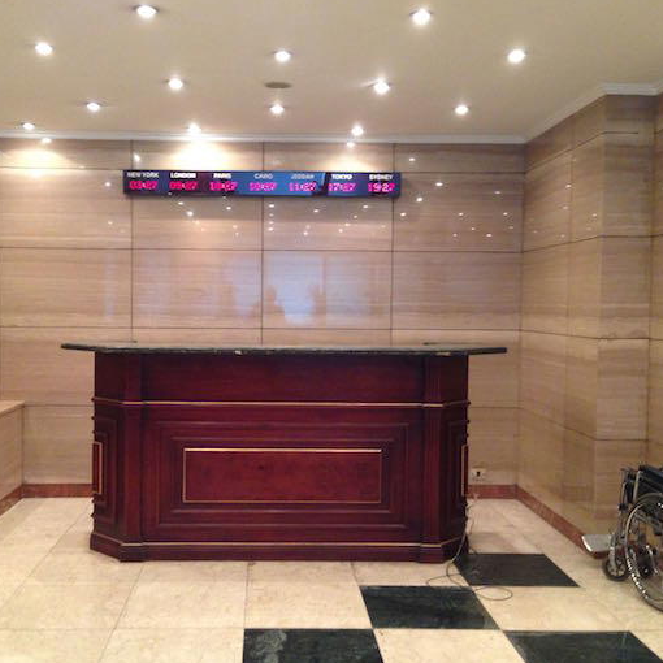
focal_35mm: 40
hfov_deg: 41.8
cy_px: 335
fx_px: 867
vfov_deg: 41.9
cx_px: 282
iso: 250
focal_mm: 4.12
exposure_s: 1/20
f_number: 2.4
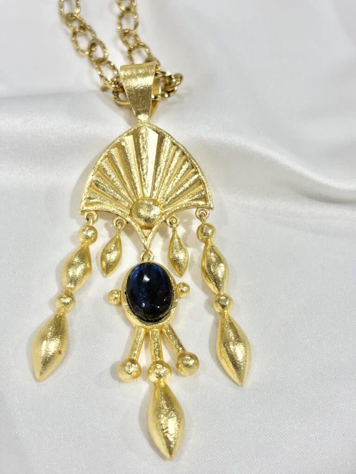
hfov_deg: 28.0
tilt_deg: -47.1
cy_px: 237
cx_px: 178
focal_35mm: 52
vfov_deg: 36.8
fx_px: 713
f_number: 1.6
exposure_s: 1/207
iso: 32
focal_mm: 5.96
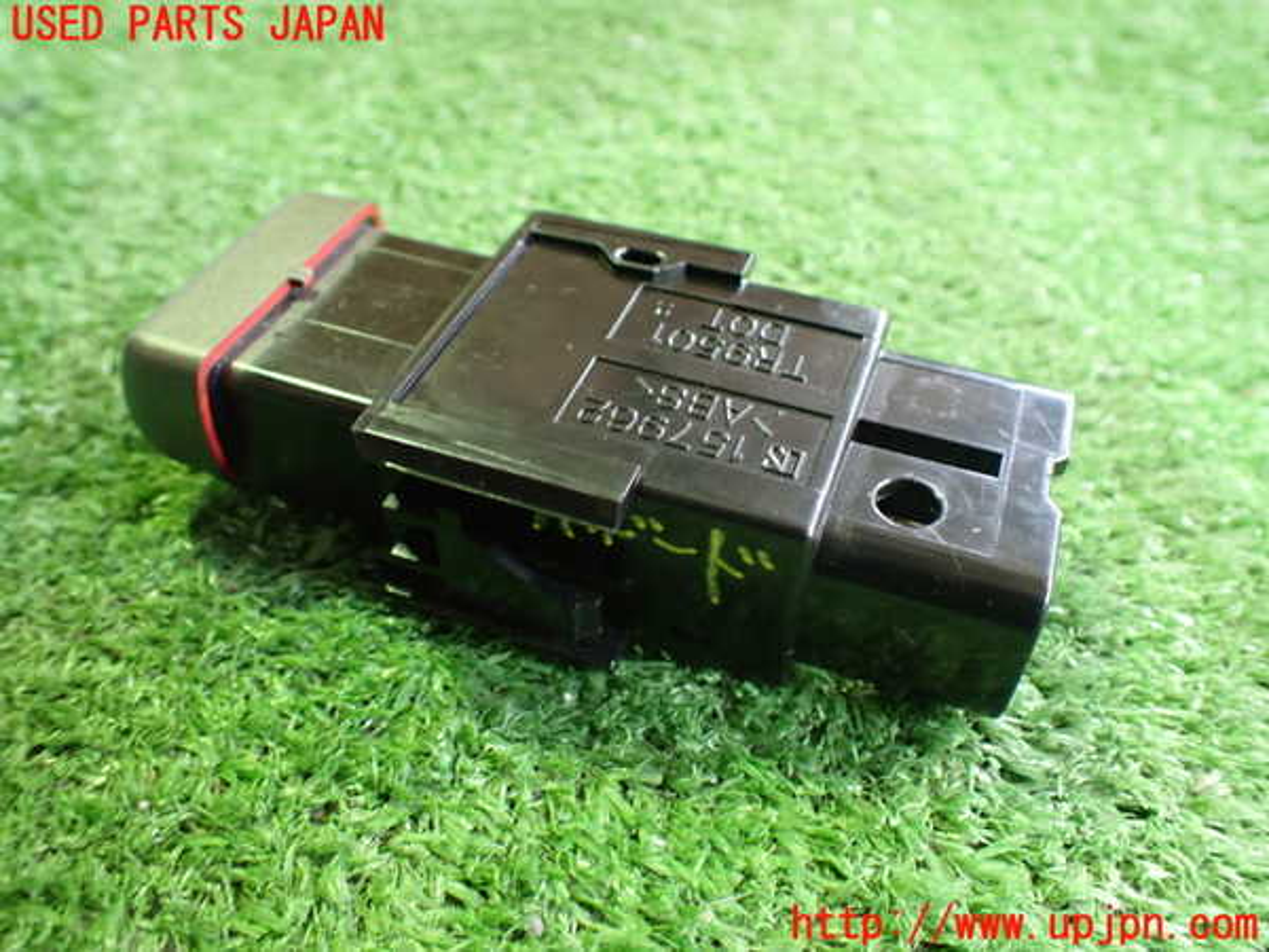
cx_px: 634
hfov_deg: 60.0
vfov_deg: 46.8
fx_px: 1100
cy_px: 476
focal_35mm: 30
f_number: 2.3
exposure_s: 1/30
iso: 800
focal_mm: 5.4
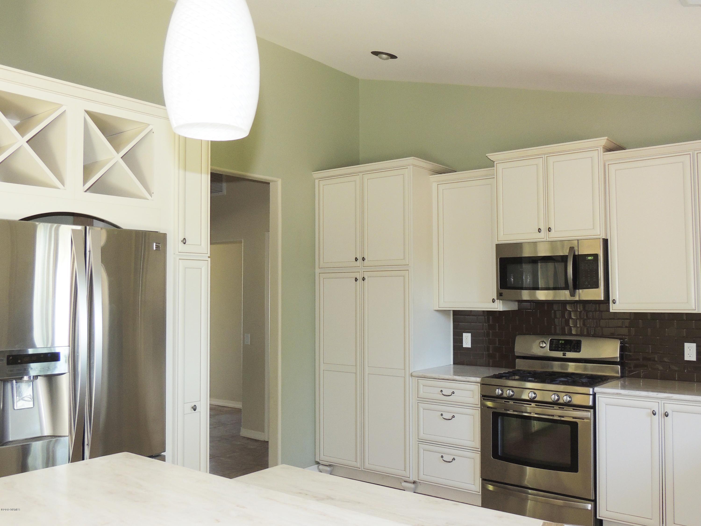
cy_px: 263
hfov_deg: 55.4
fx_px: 668
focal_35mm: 33
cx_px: 350
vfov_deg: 42.9
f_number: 3.2
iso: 200
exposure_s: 1/30
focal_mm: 5.8
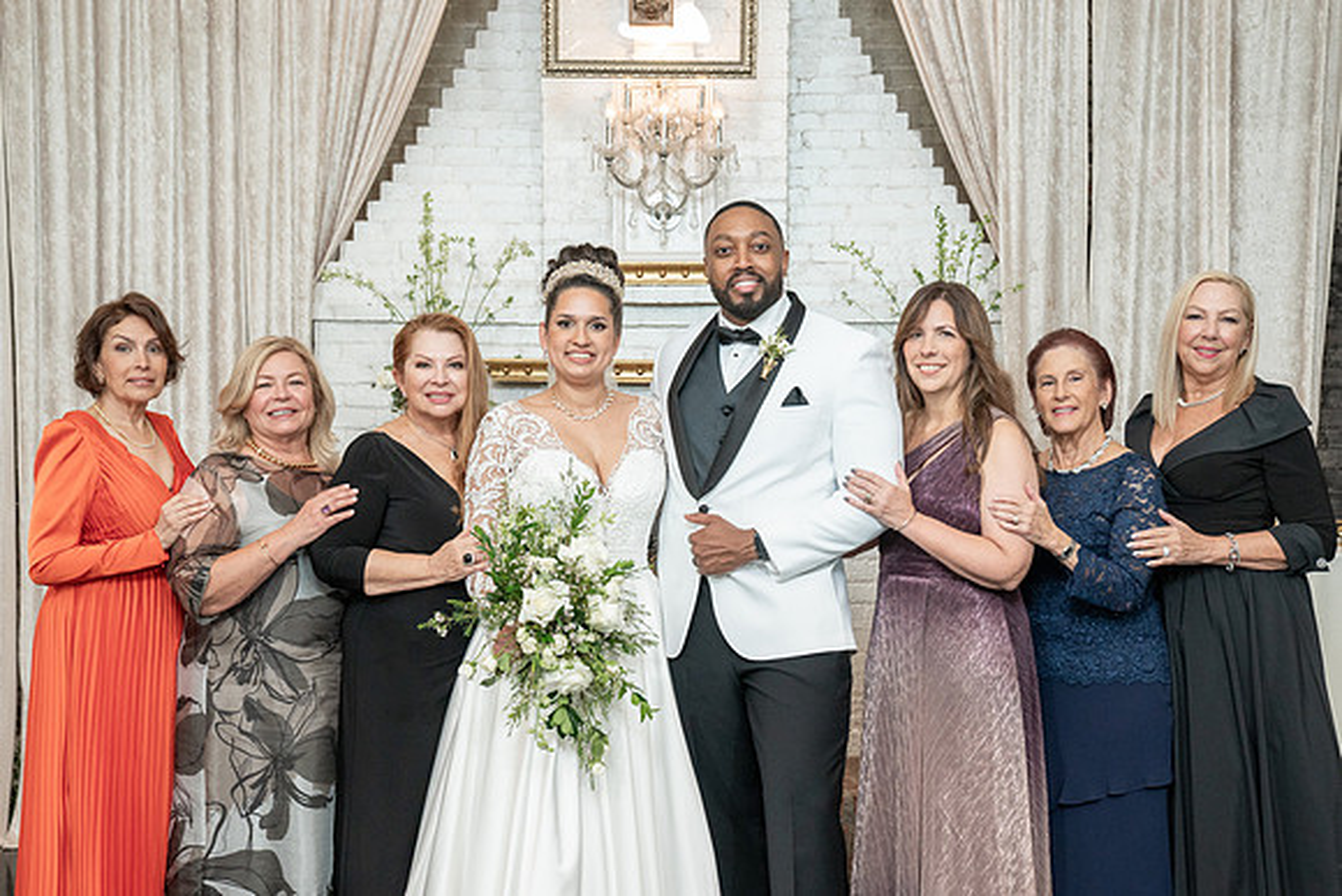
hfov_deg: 45.6
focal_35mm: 43
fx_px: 1595
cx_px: 683
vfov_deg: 31.4
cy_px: 481
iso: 2000
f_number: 4.5
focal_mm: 39
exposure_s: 1/200
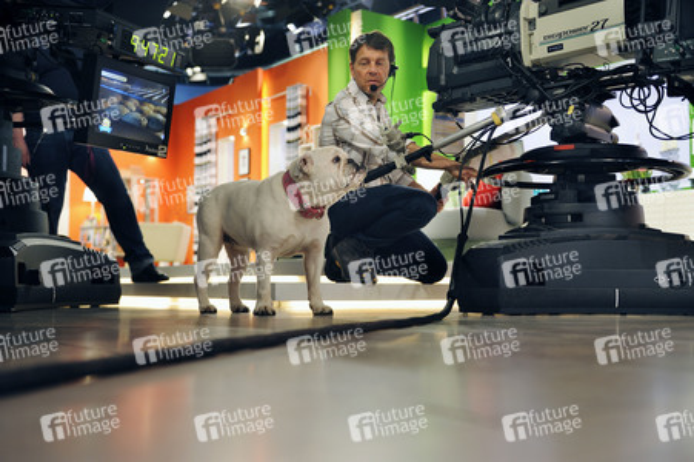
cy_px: 231
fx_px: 848
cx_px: 347
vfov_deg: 30.5
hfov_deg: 44.5
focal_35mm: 44
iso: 800
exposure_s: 1/60
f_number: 2.8
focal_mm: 44
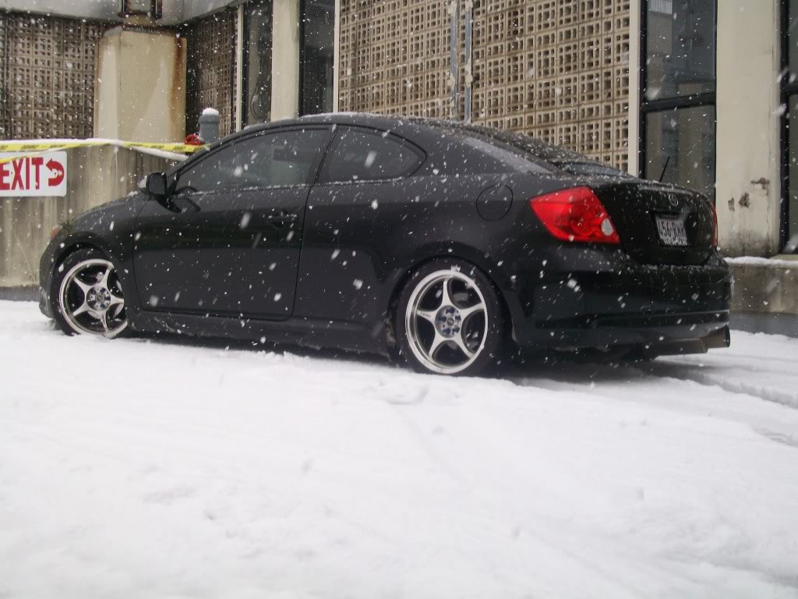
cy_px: 300
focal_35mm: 53
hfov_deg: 36.2
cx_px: 399
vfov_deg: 27.5
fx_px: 1222
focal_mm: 9.5
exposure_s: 1/125
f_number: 3.4
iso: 64
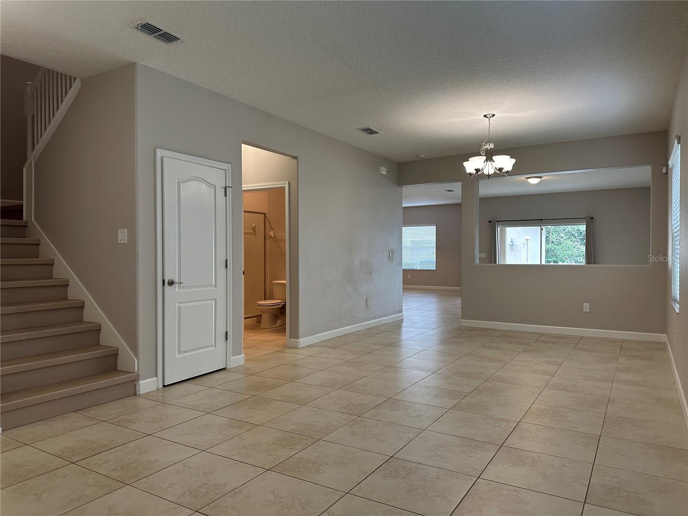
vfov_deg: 56.8
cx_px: 344
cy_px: 258
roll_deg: -0.3
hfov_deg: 71.6
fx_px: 477
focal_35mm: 24
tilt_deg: -1.7
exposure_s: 1/120
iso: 160
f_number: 1.78
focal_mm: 6.86
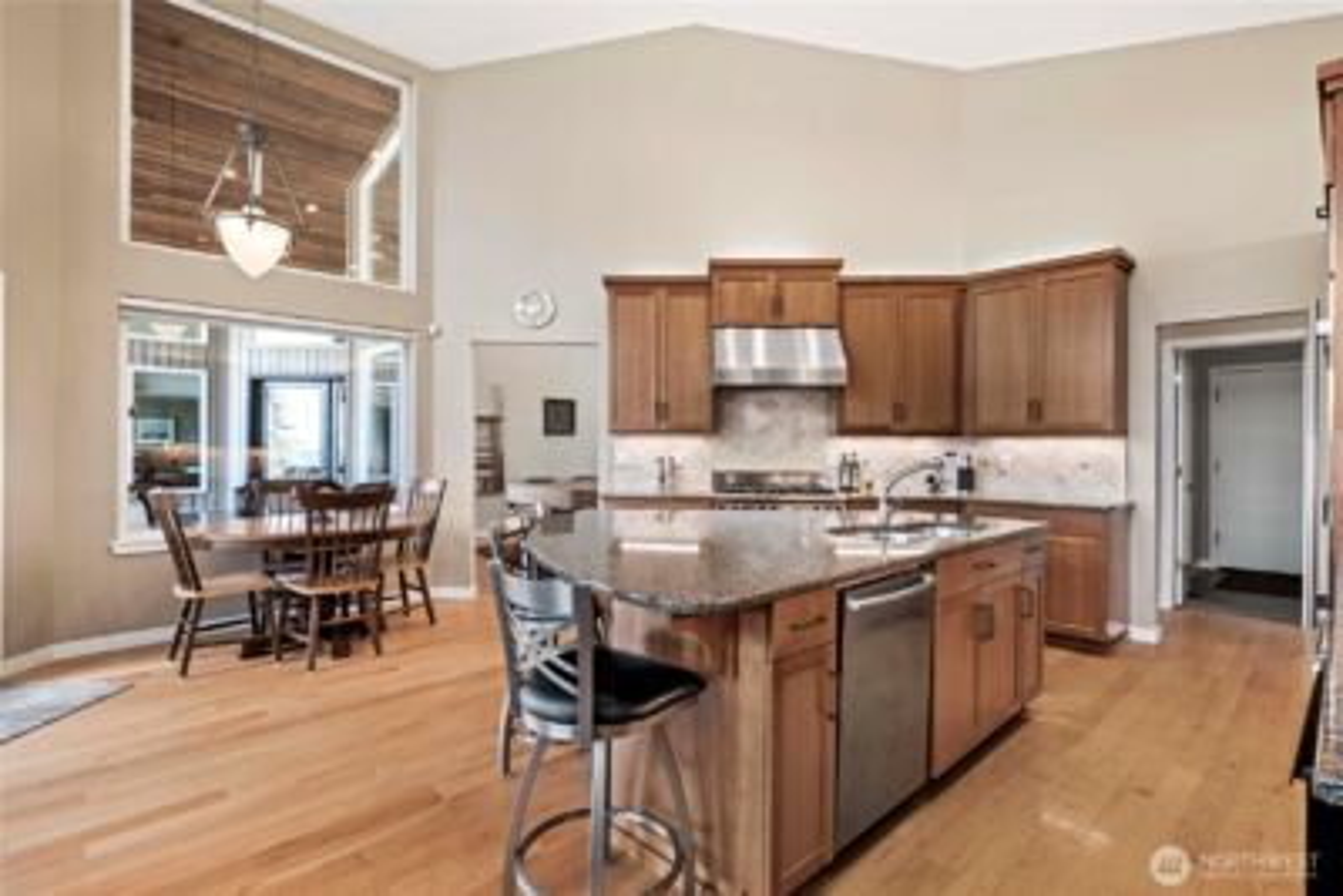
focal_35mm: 17
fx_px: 634
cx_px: 672
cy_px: 448
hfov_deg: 93.3
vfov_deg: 70.5
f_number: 8
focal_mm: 11
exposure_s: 1
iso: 400
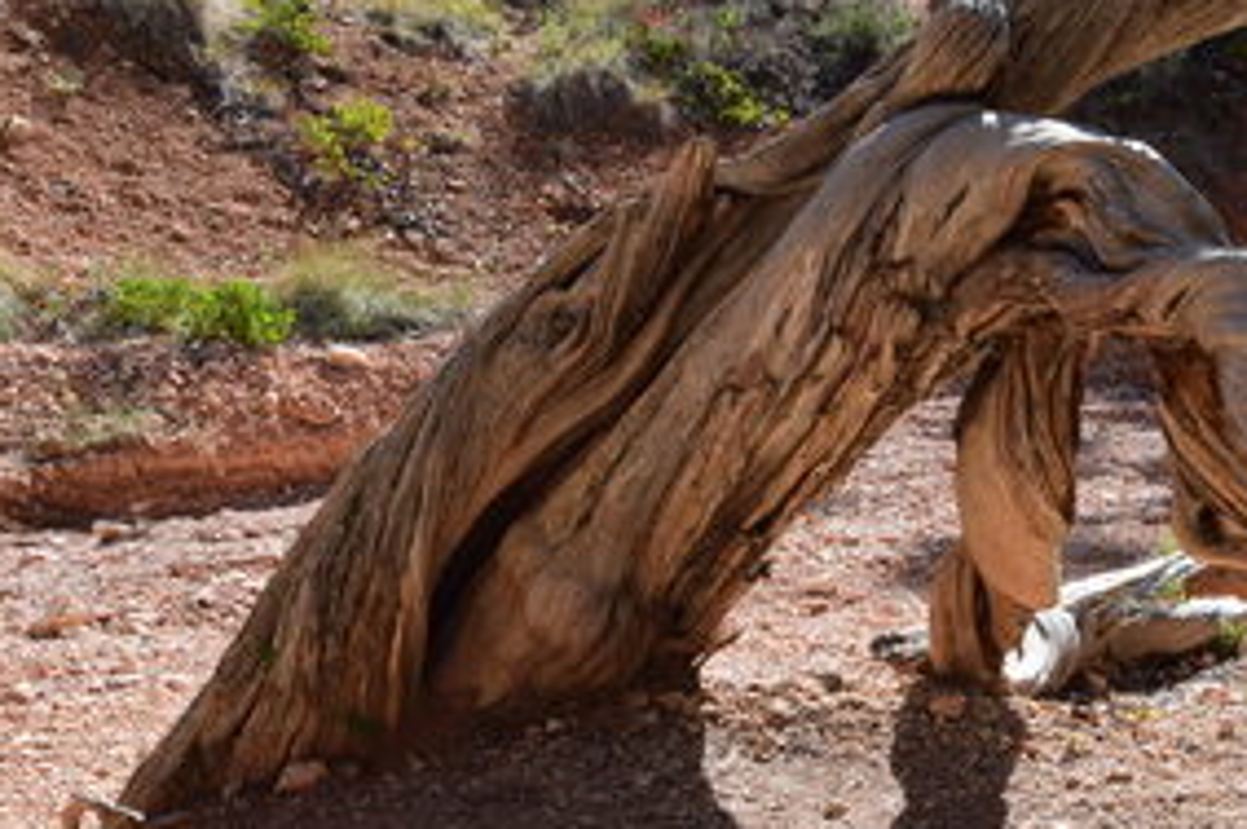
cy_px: 355
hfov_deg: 21.4
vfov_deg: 14.4
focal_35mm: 95
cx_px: 859
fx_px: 3287
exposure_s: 1/320
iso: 400
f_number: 10
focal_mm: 32
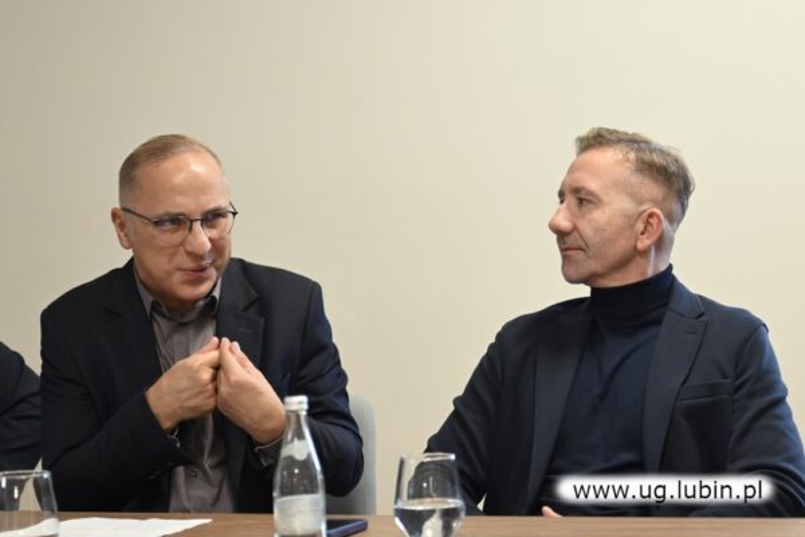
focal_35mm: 93
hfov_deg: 21.9
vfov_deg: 14.7
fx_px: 2079
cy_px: 268
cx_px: 402
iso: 1600
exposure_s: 1/125
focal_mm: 62
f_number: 2.8
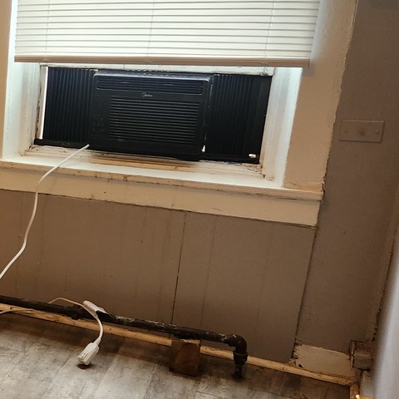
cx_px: -170
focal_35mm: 61
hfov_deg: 23.5
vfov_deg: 28.1
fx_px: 795
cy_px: 233
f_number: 1.8
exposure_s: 1/120
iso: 400
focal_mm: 5.4
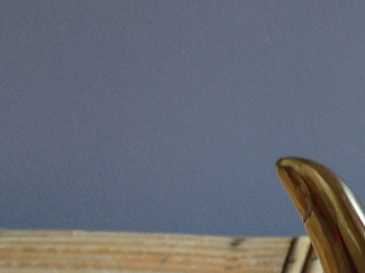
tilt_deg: -22.9
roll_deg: -2.6
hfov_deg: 15.4
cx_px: 541
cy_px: 333
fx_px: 1253
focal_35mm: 119
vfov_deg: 12.1
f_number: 2.4
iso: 80
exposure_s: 1/15
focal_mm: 4.28
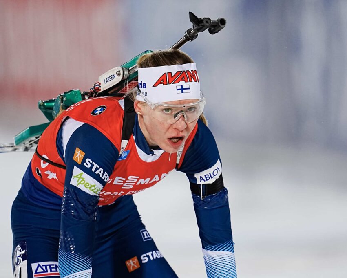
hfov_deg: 2.9
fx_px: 6960
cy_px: 139
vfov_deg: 2.3
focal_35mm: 678
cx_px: 183
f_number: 2.8
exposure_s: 1/800
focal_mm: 400
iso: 800
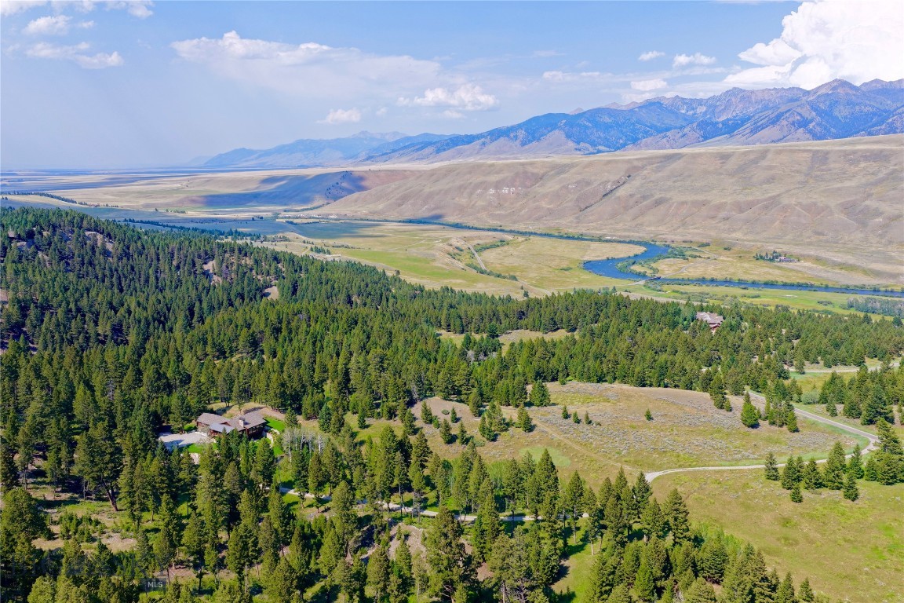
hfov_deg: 65.5
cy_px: 302
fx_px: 703
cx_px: 452
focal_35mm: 28
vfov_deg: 46.4
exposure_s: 1/1000
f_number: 2.8
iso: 200
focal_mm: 14.45
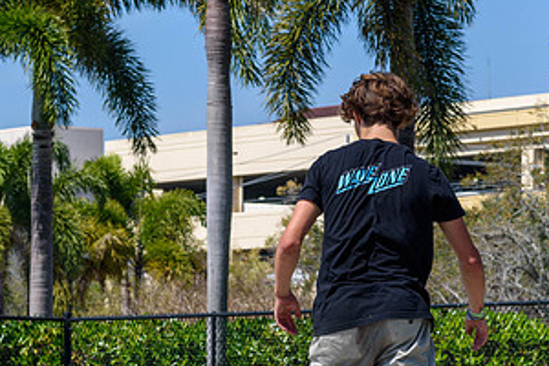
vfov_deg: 6.8
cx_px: 225
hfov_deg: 10.1
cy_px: 332
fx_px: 3096
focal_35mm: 203
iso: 200
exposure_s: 1/800
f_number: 7.1
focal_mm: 70
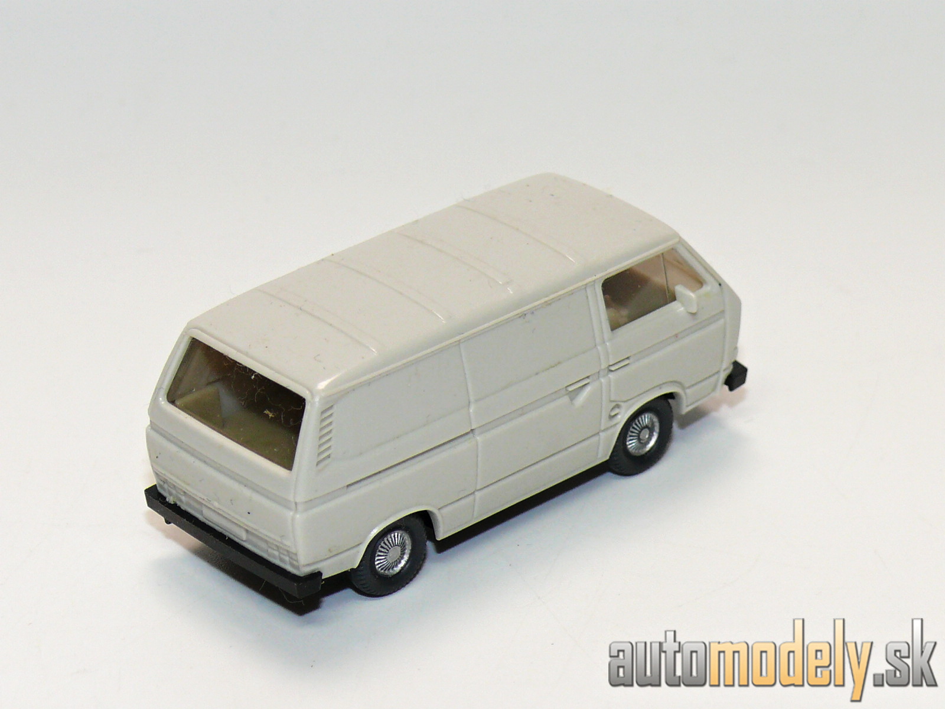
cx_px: 472
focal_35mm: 135
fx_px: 3685
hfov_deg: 14.6
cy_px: 354
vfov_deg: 11.0
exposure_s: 1/30
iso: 100
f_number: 4
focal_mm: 16.1
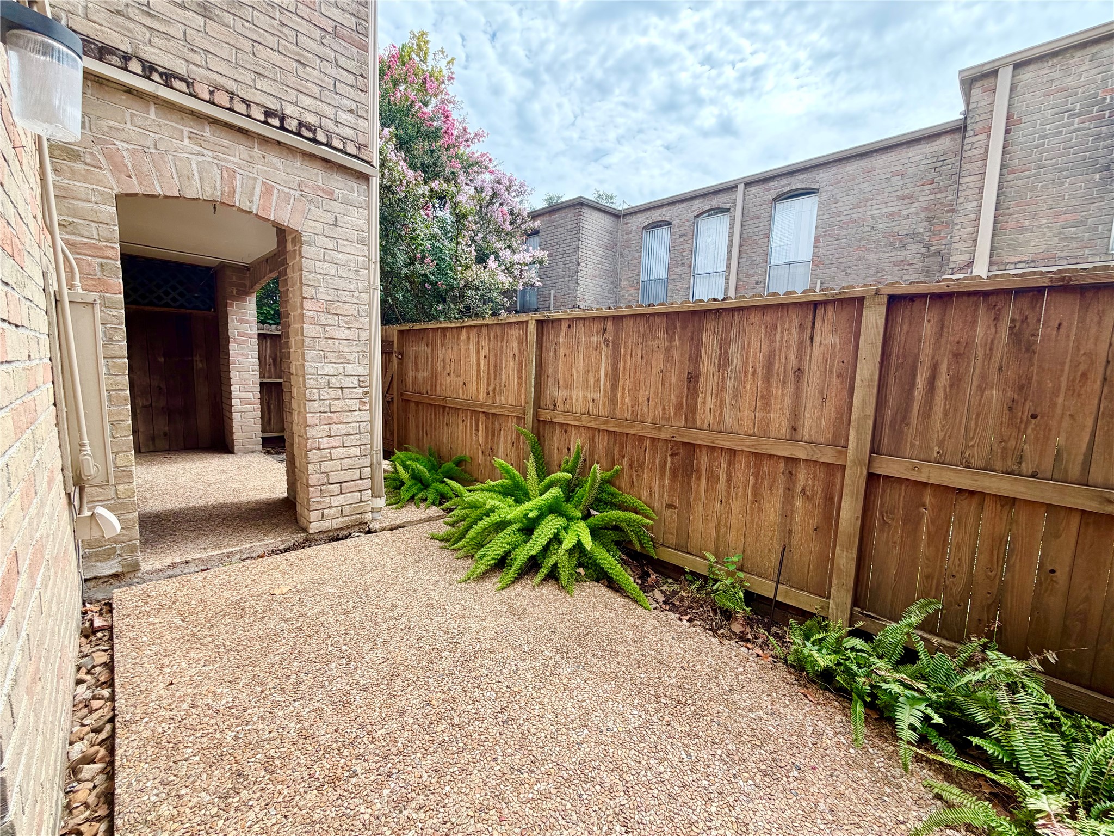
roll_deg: -1.9
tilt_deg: -6.4
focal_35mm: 14
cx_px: 557
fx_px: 451
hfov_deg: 102.1
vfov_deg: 85.7
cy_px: 418
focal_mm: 2.22
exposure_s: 1/502
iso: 64
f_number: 2.2
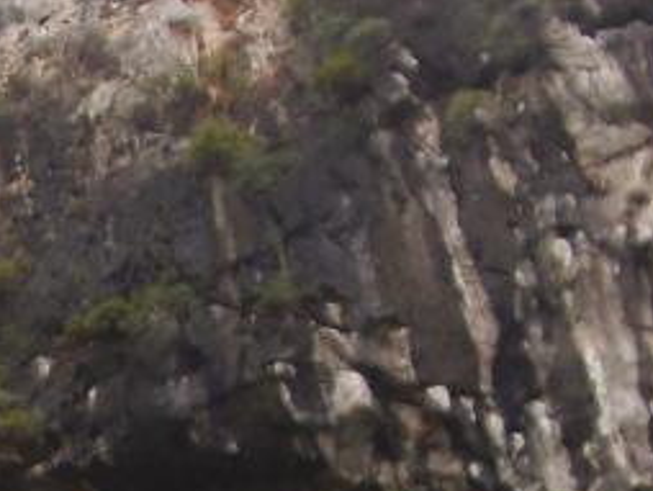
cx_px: -380
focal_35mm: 151
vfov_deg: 9.4
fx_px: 2851
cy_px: 859
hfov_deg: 12.3
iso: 64
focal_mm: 5.5
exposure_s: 1/125
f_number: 3.2
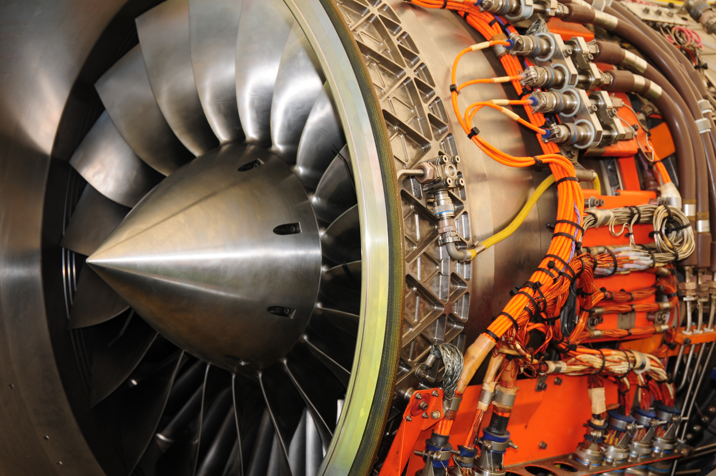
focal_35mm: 75
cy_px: 238
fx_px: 1490
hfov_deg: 27.0
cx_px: 358
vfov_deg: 18.1
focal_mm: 50
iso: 200
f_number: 7.1
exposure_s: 1/60
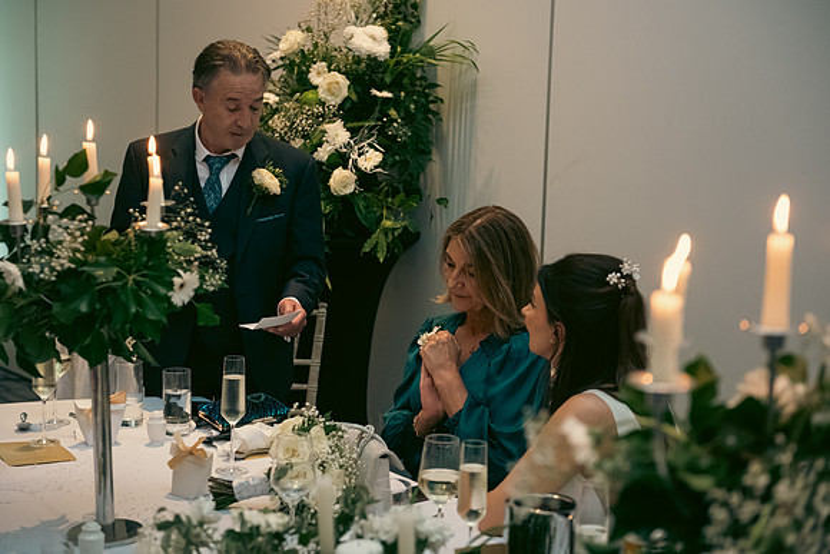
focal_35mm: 66
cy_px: 277
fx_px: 1522
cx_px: 415
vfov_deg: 20.6
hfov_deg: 30.5
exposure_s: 1/160
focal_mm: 66
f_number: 3.5
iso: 2000
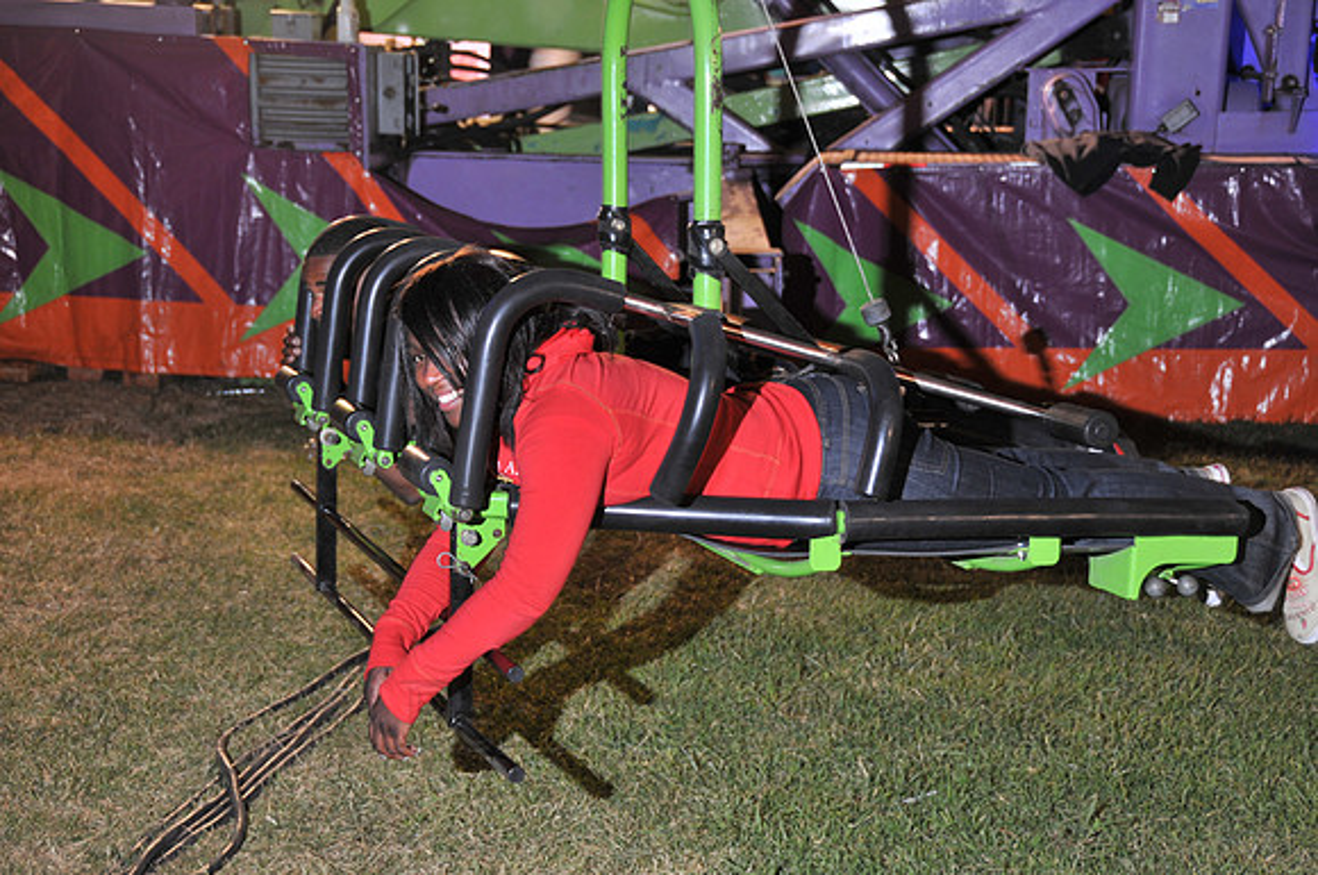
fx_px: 2303
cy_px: 438
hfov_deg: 31.9
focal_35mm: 63
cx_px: 659
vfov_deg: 21.5
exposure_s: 1/8
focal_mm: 42
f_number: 4.5
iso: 200
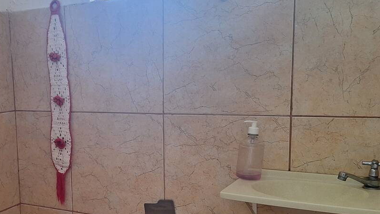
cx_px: 77
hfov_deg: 43.4
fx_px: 453
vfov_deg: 26.4
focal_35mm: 45
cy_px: 141
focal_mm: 5.54
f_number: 1.8
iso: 64
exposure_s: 1/60
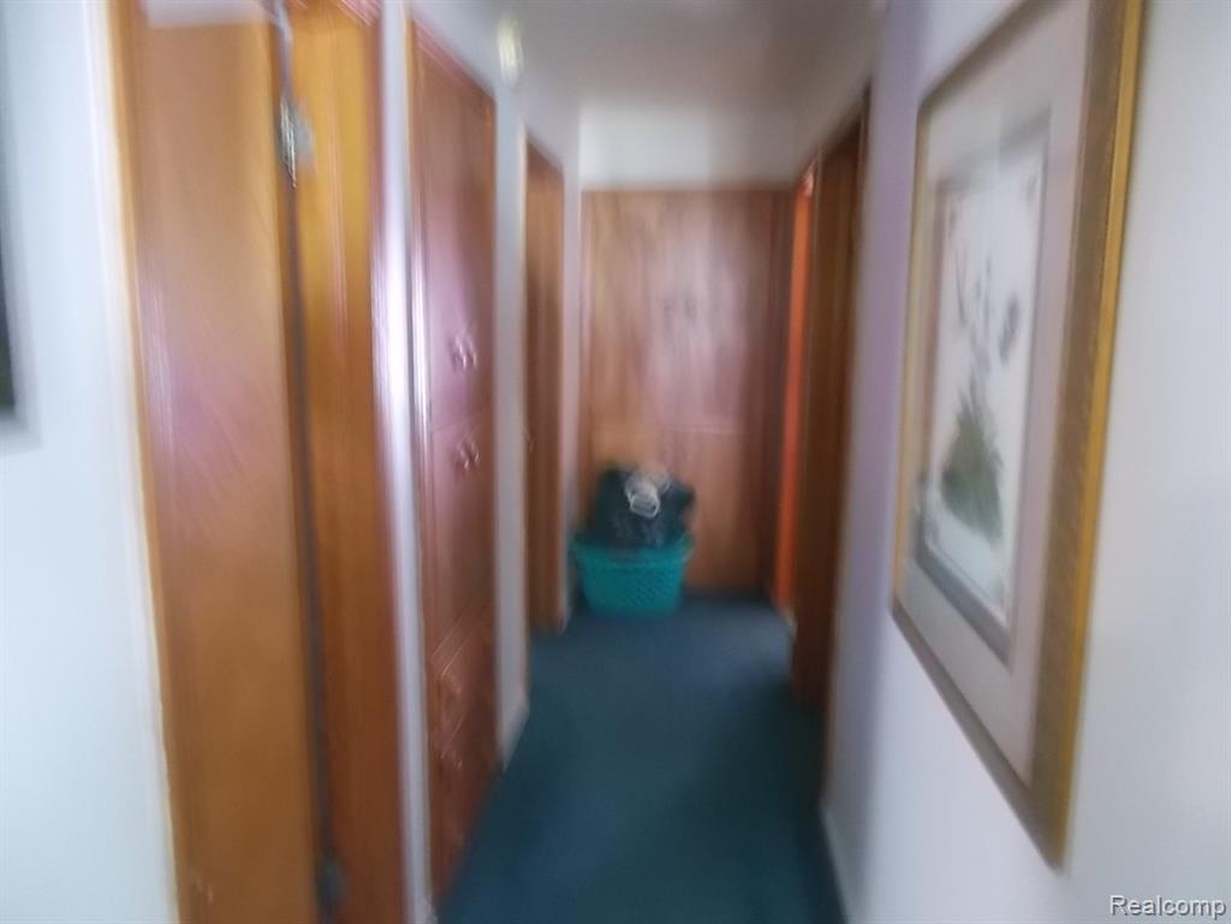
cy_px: 462
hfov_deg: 67.3
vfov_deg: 53.1
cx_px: 616
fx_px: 925
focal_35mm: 26
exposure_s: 1/2
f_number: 3.2
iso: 400
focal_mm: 4.6
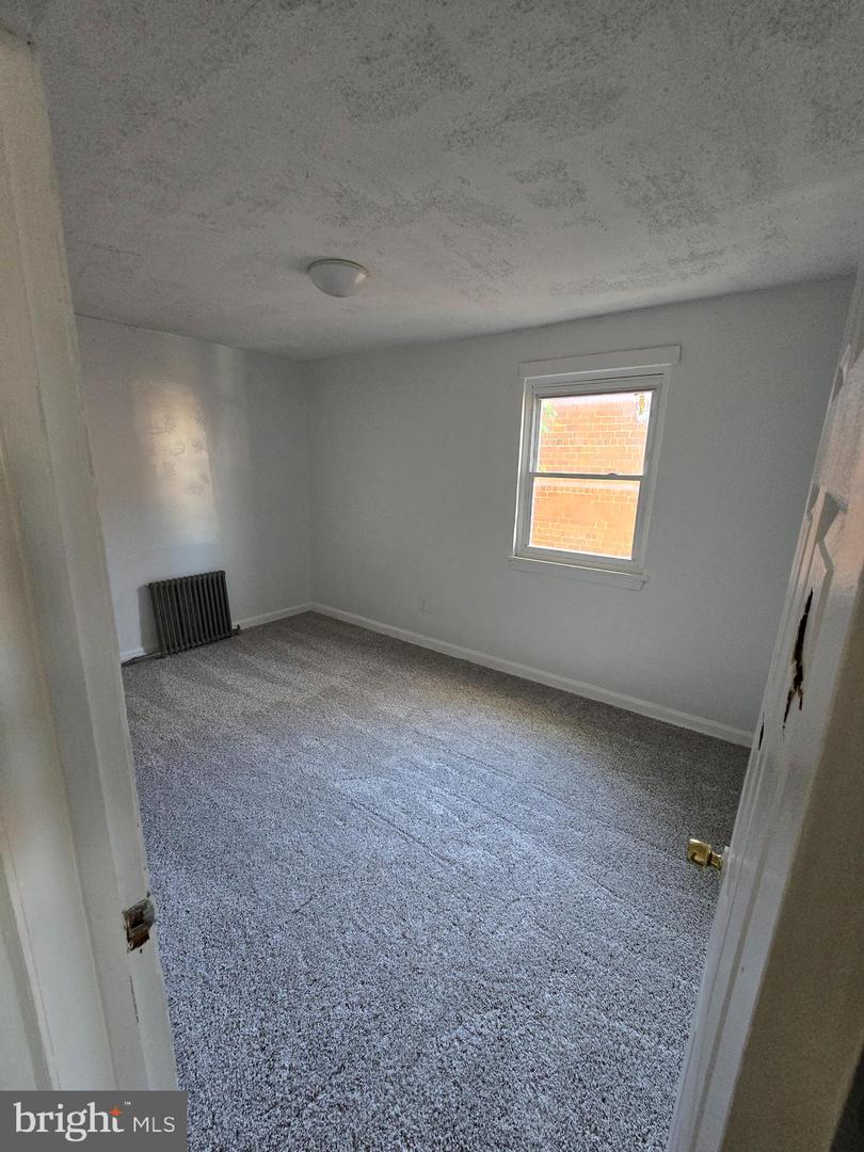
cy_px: 576
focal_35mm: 13
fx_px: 433
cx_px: 432
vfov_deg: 106.2
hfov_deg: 89.9
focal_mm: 2.2
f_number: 2.2
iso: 640
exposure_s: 1/60
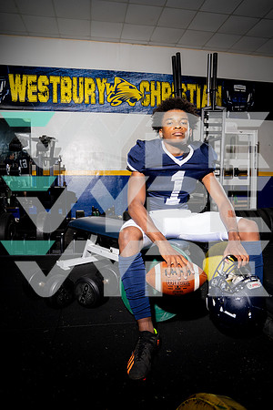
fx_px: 273
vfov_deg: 73.7
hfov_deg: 53.1
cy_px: 205
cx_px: 136
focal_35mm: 24
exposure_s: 1/250
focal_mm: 24
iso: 400
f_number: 9
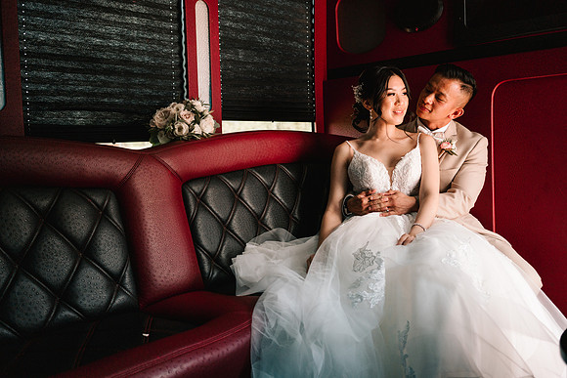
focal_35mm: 35
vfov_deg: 37.9
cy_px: 189
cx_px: 284
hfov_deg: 54.4
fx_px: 551
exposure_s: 1/200
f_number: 3.2
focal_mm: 35
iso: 500
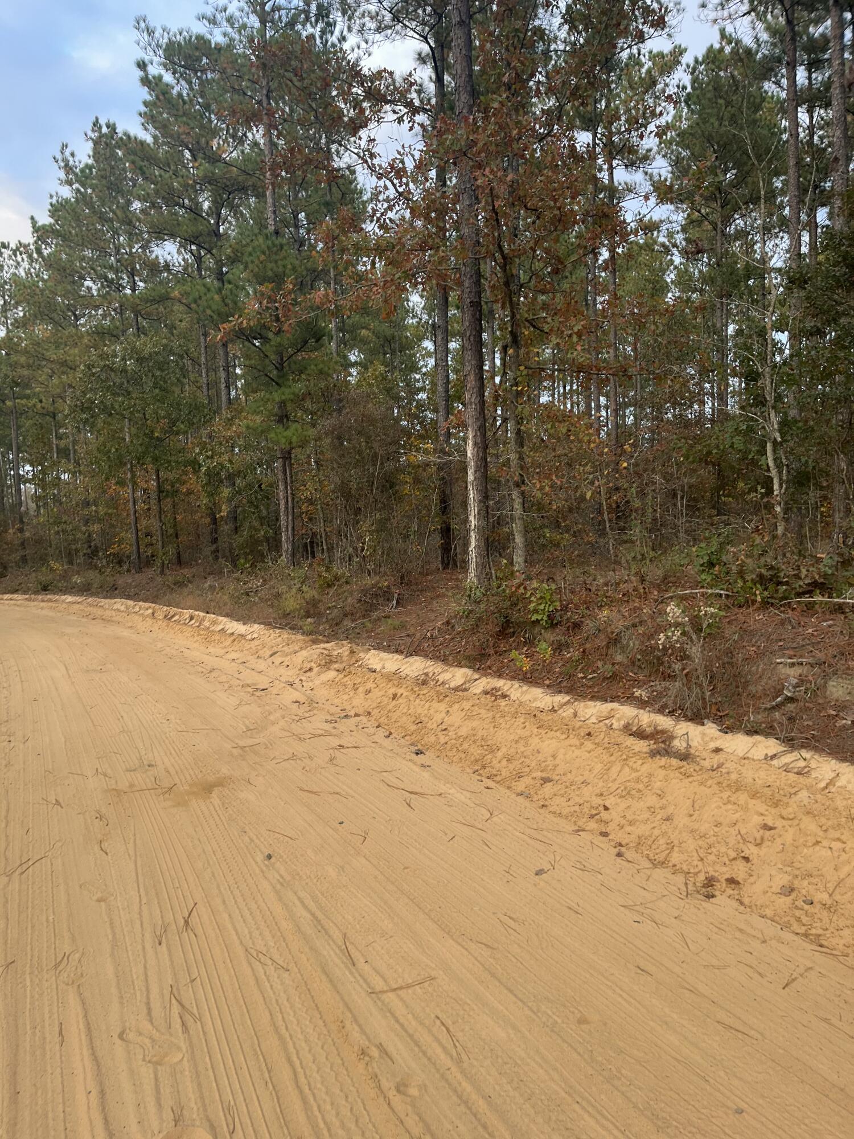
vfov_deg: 67.3
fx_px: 855
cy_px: 570
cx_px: 427
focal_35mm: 26
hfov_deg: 53.1
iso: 40
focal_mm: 5.1
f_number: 1.6
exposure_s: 1/122
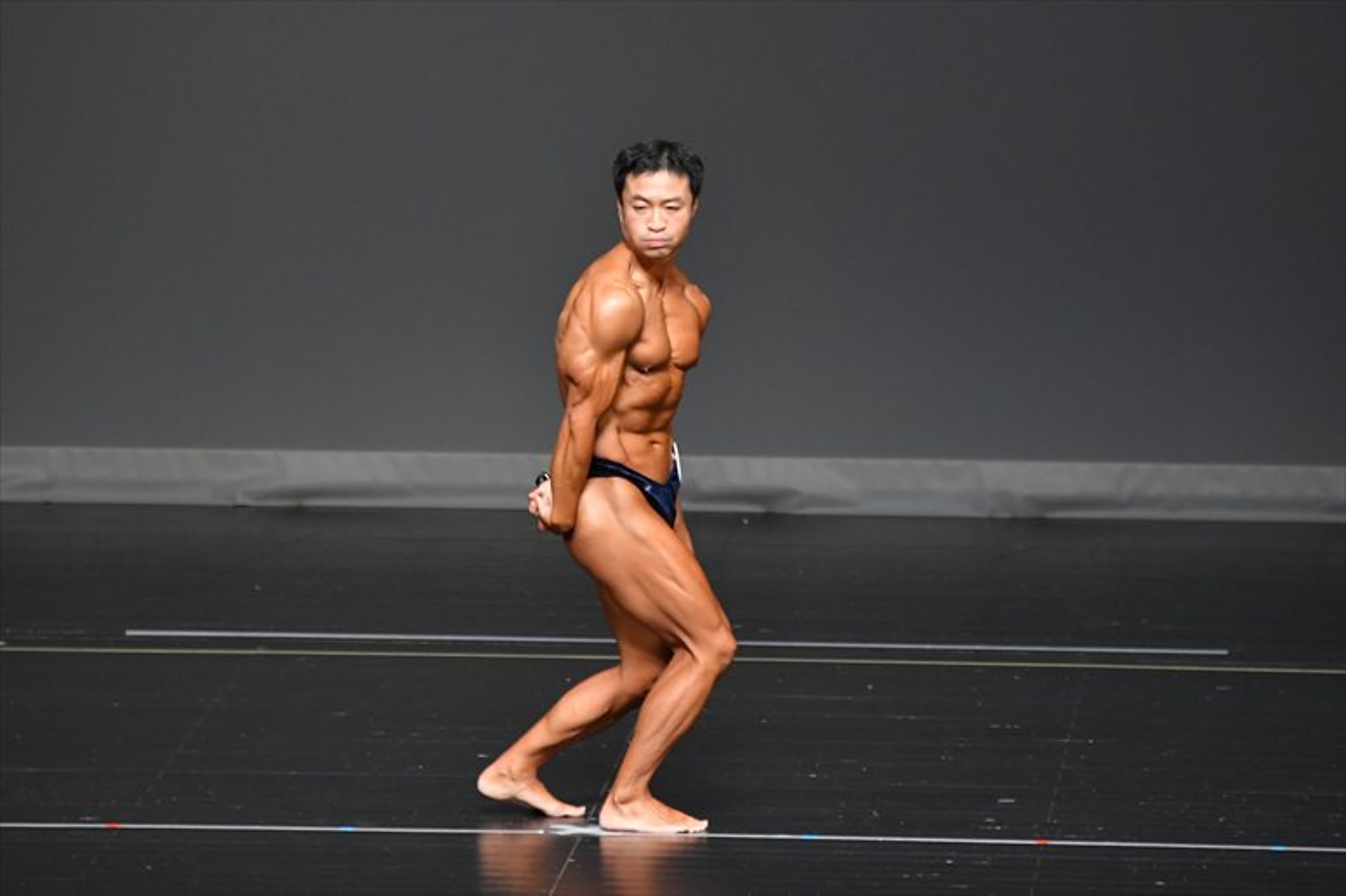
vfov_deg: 3.7
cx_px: 673
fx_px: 14014
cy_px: 448
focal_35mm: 375
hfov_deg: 5.5
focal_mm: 250
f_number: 5.6
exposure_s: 1/400
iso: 2500
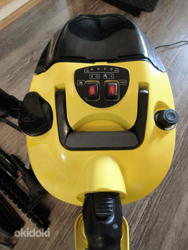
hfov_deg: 78.1
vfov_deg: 94.5
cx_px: 94
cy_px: 125
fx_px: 116
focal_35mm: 16
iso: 500
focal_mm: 1.65
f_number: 2.2
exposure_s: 1/24
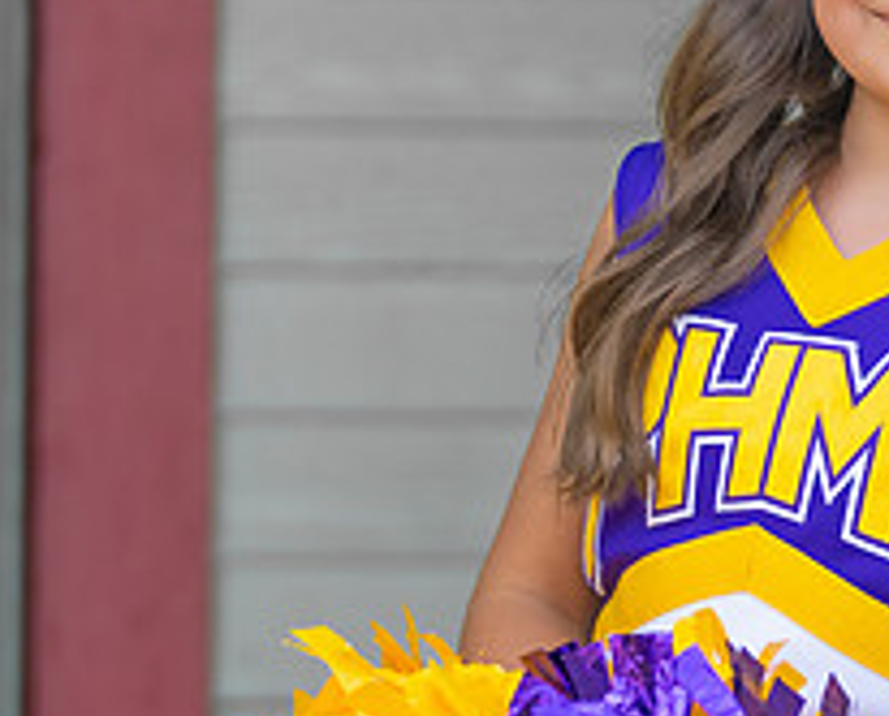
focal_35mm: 434
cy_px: 306
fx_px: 11451
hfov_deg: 4.4
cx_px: 793
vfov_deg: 3.6
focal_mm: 133
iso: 160
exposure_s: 1/320
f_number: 2.8
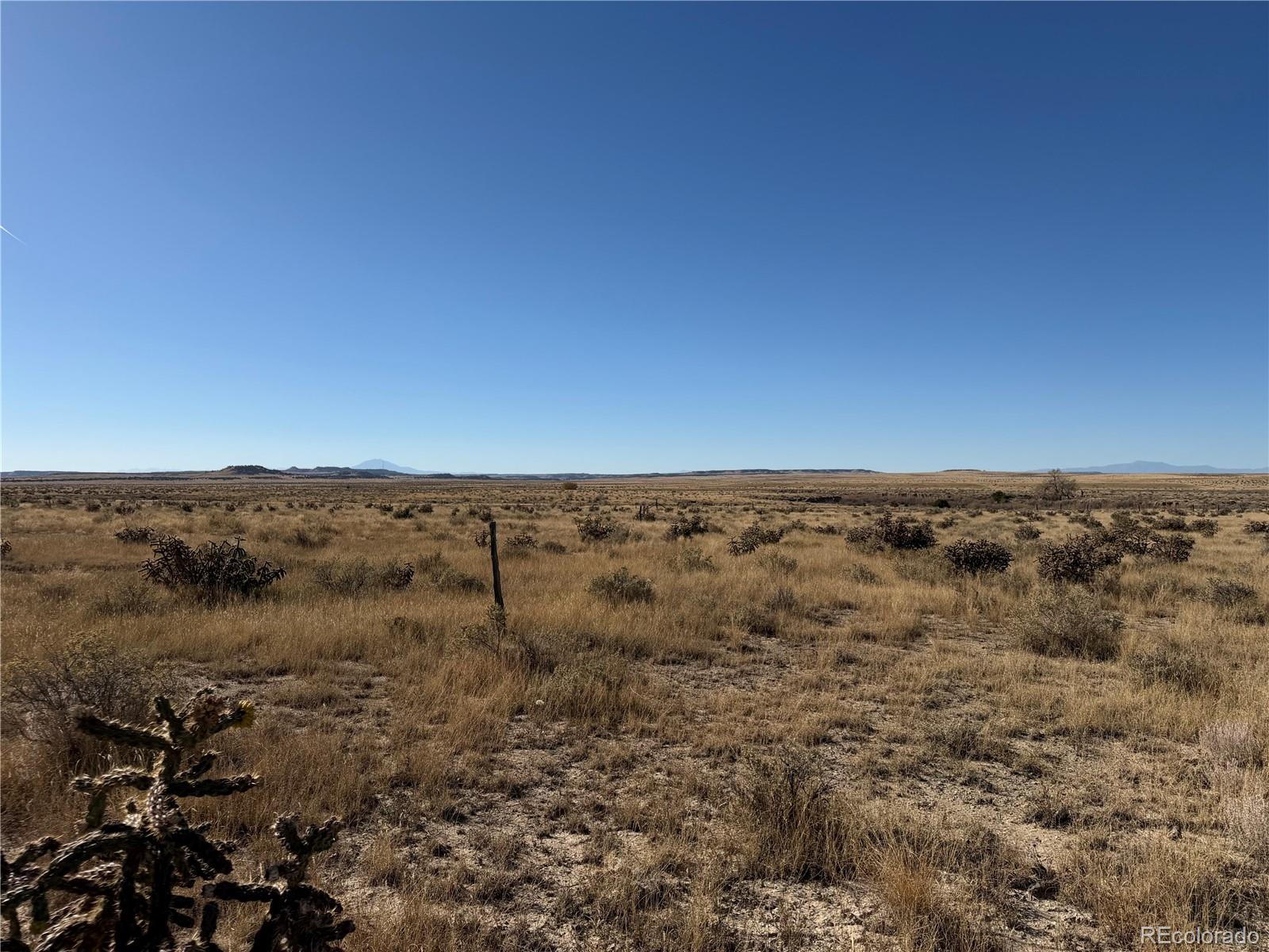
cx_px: 634
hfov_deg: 71.6
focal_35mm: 24
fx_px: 880
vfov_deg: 56.8
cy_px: 476
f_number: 1.78
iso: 80
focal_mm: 6.76
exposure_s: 1/9091
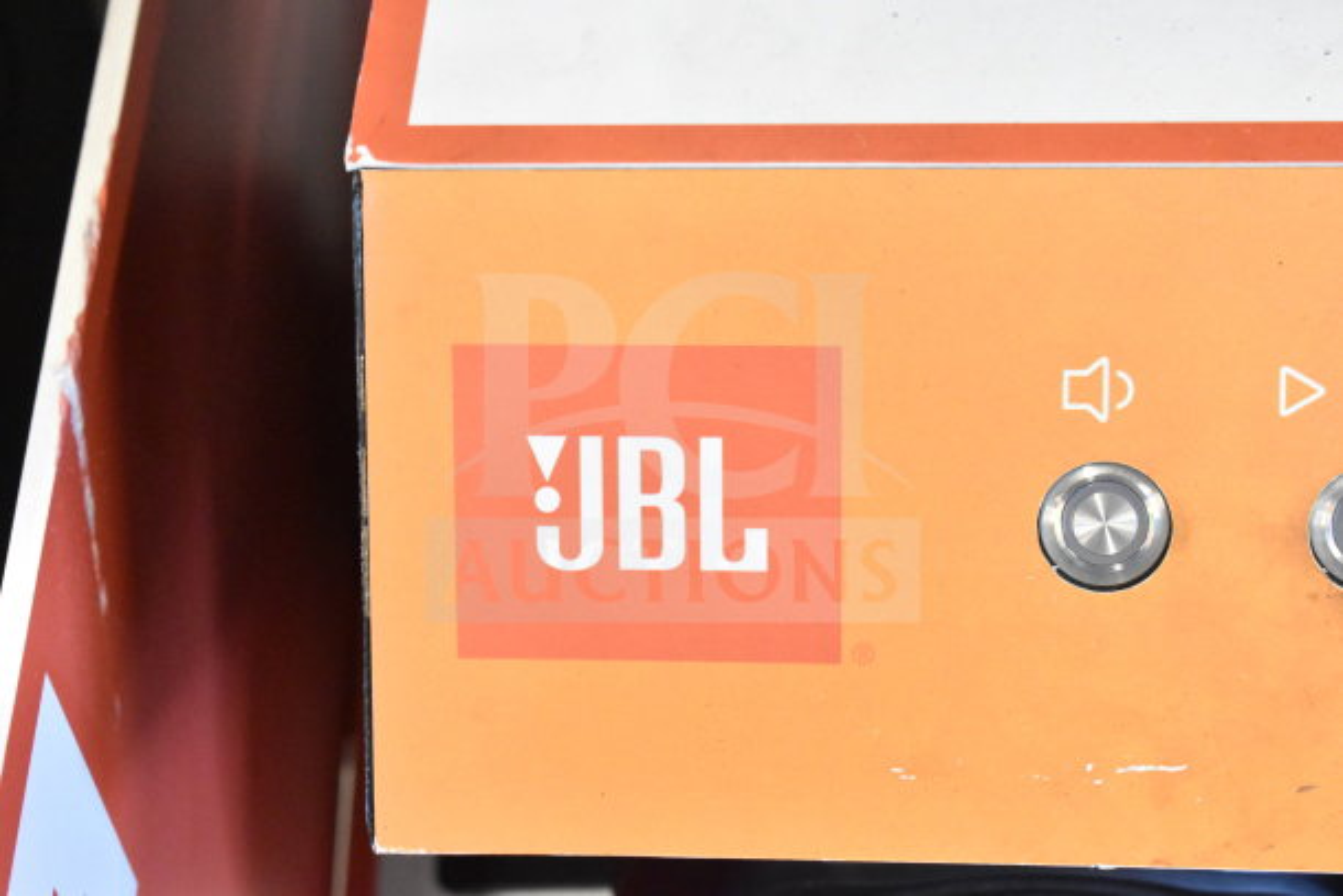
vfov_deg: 16.6
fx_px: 3078
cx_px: 672
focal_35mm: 82
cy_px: 448
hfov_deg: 24.6
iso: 7200
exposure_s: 1/100
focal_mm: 55
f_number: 5.6
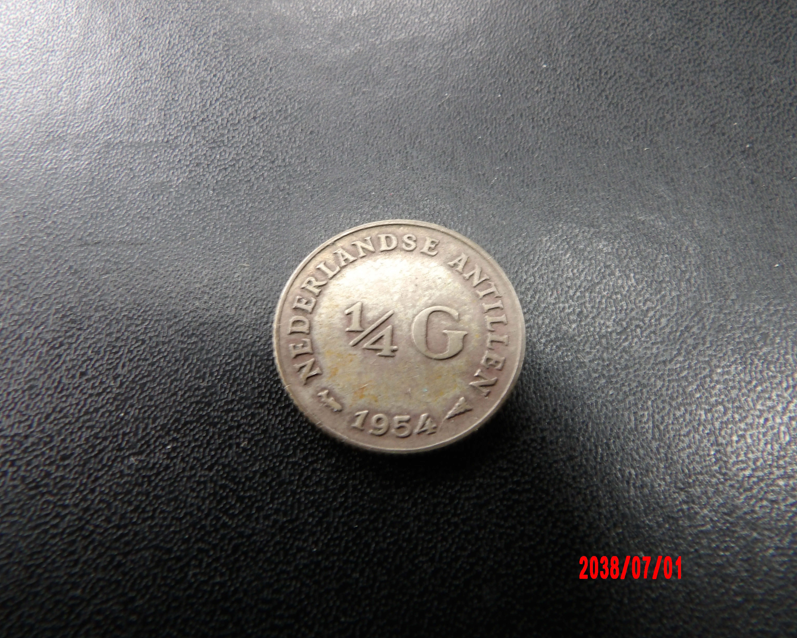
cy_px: 319
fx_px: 566
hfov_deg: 70.3
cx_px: 408
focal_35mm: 24
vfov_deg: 58.8
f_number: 4.1
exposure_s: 1/15
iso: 202
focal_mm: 4.2
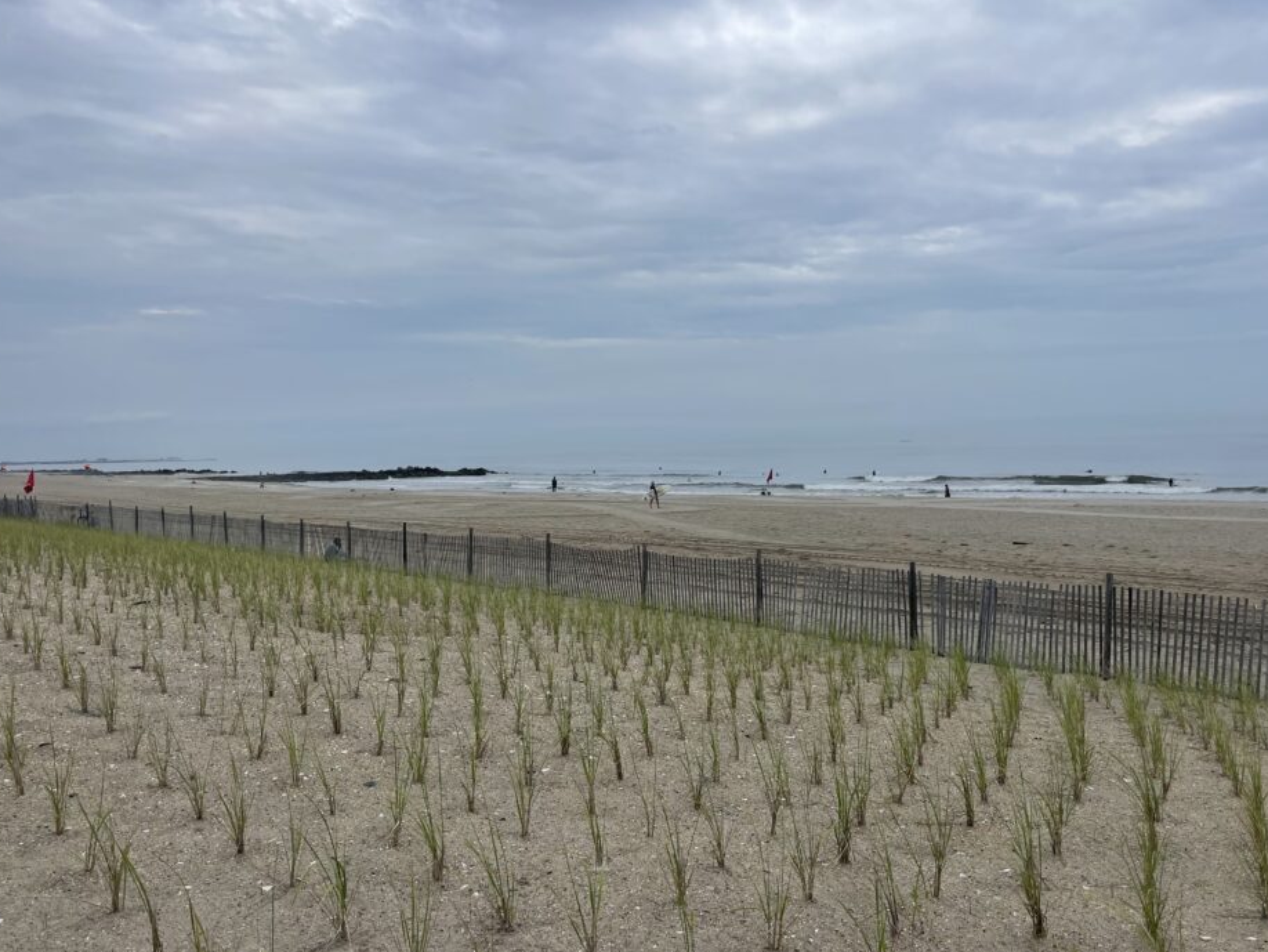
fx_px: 1063
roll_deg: +1.6
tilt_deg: -2.2
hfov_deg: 61.6
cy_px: 486
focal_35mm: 29
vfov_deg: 48.2
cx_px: 686
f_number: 1.6
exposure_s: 1/5291
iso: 32
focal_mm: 4.2
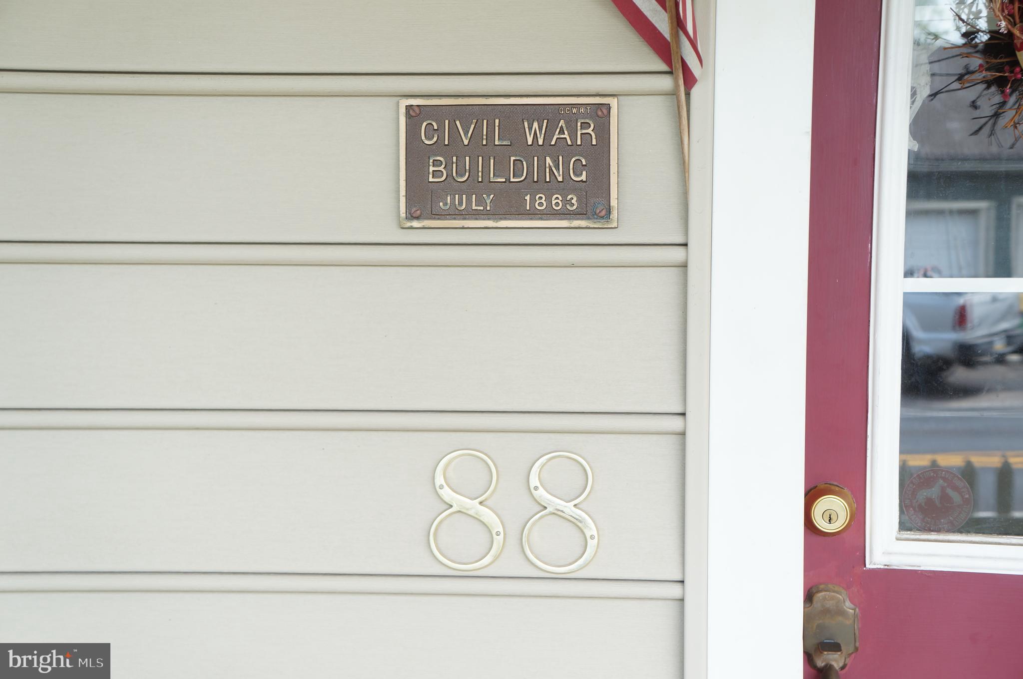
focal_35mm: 52
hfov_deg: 37.9
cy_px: 340
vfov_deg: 25.7
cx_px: 512
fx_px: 1490
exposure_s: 1/100
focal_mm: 35
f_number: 5.6
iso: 200
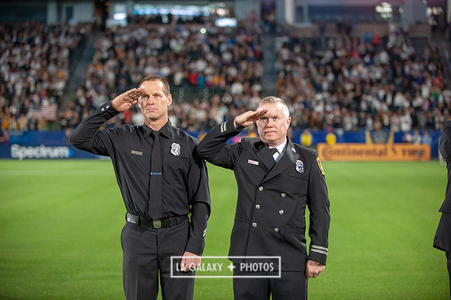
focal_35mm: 95
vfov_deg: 14.4
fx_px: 1189
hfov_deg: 21.5
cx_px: 226
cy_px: 150
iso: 1600
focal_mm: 95
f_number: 2.8
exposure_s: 1/500
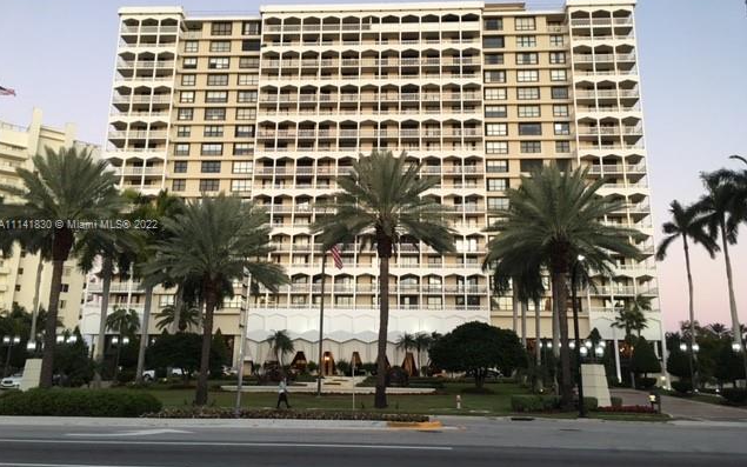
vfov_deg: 40.6
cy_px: 226
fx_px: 631
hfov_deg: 61.2
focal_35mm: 31
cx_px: 372
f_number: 2.2
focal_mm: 4.15
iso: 32
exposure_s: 1/15
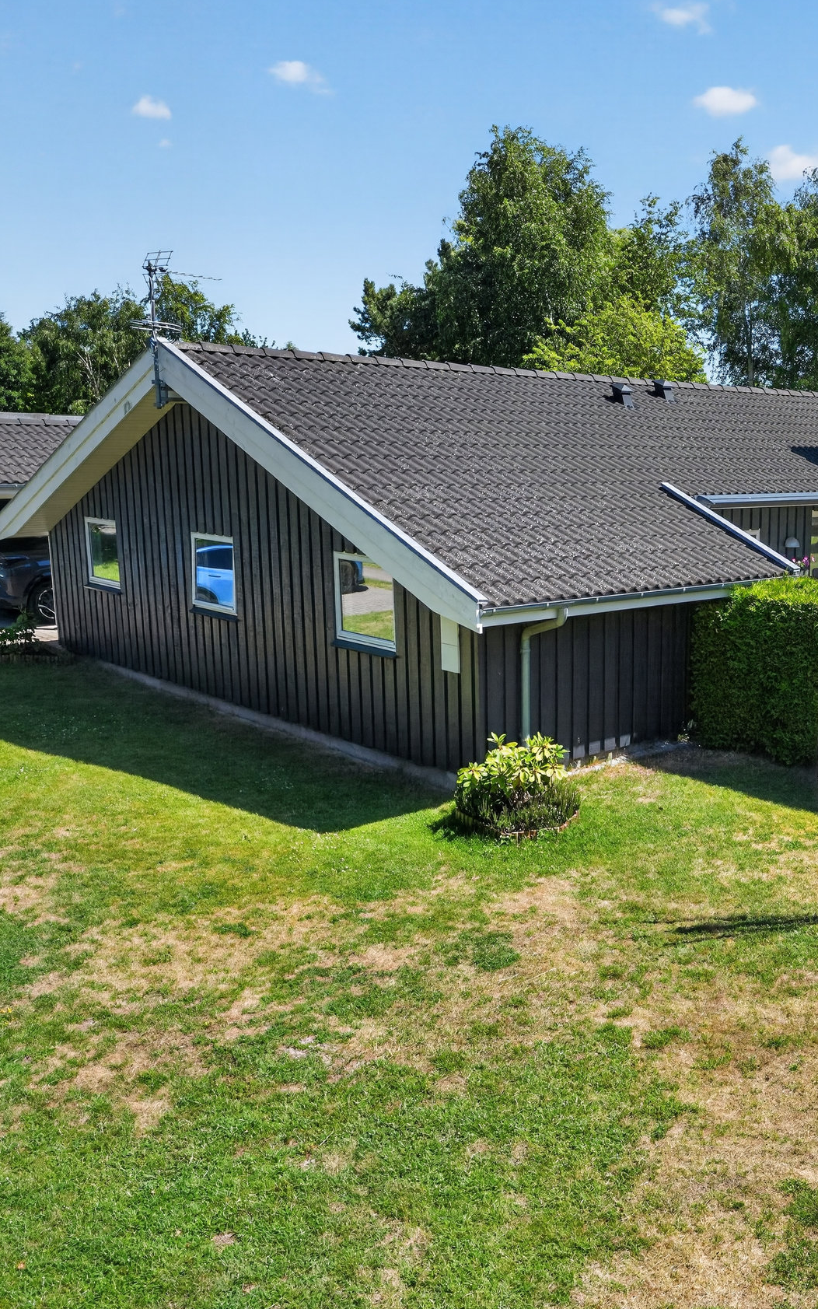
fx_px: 1106
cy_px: 655
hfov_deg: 38.1
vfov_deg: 61.2
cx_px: 721
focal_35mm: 31
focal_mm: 20
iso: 400
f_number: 8
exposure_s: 1/400
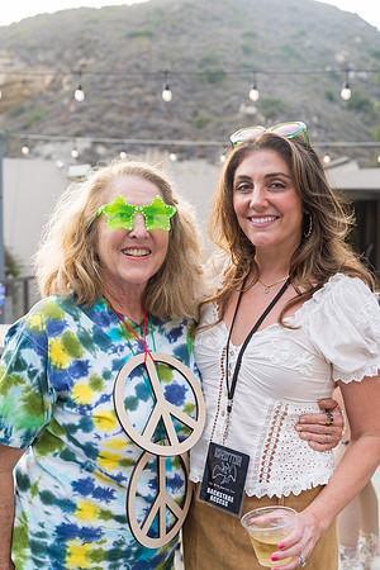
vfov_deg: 44.5
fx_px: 697
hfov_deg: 30.5
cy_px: 285
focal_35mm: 44
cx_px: 190
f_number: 5
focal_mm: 44
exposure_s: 1/200
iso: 320
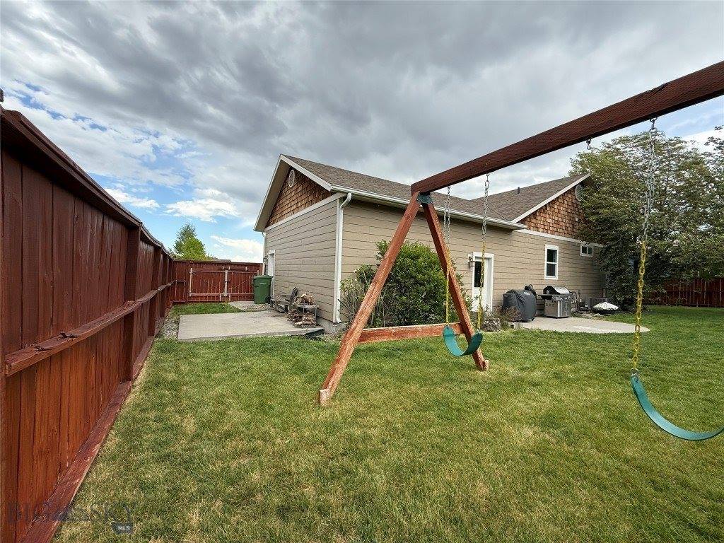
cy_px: 272
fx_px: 293
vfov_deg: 85.7
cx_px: 362
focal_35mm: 14
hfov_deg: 102.1
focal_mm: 2.22
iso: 50
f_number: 2.2
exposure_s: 1/638
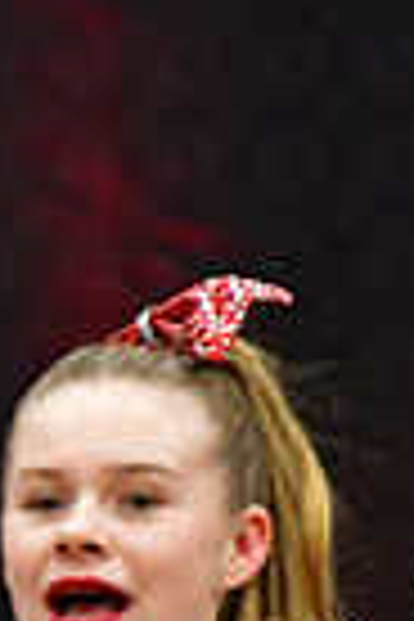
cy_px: 835
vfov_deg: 1.6
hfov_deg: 1.1
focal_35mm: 1265
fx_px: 21820
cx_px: -842
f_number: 3.5
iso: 4000
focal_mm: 200
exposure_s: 1/500
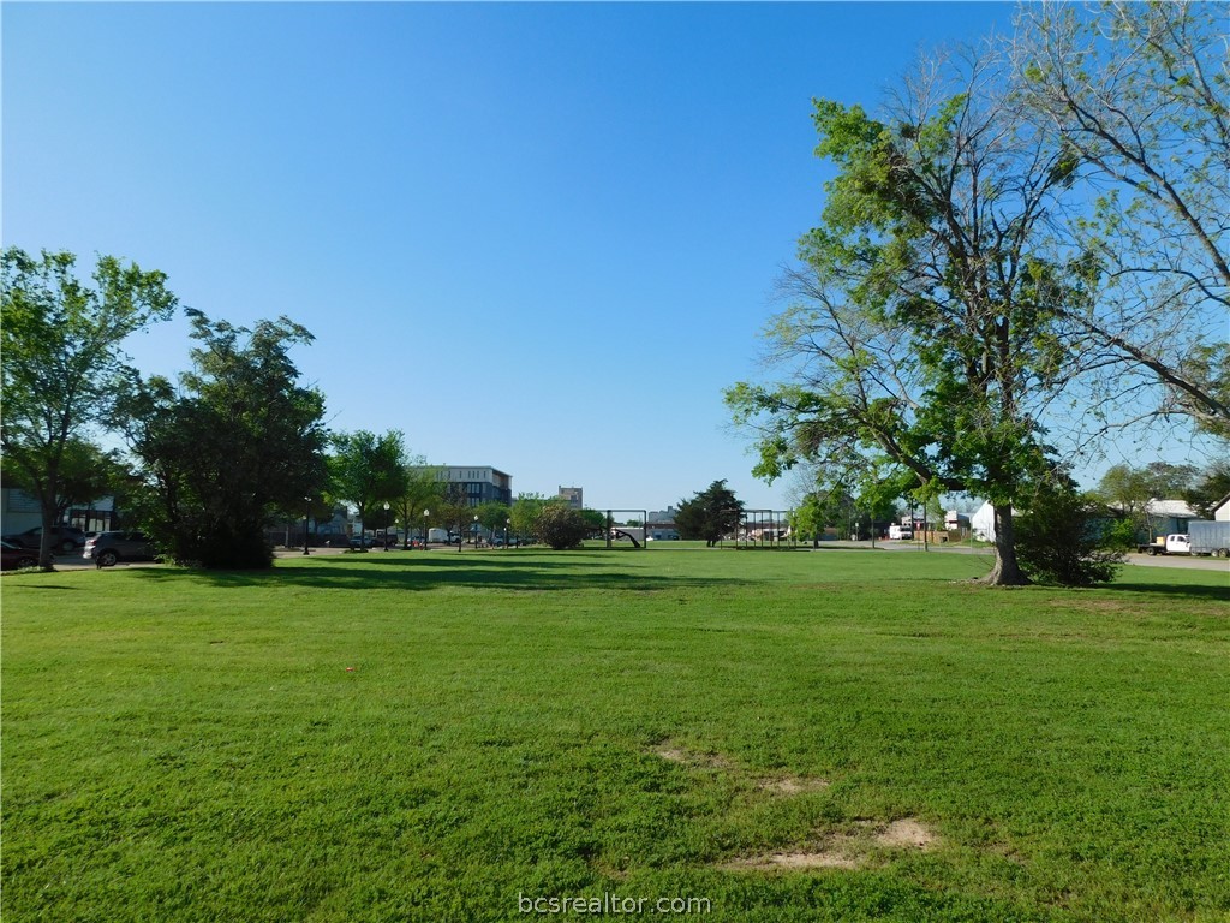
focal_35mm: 24
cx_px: 615
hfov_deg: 71.6
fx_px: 853
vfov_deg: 56.8
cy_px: 462
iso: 125
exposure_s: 1/500
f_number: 6
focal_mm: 4.1
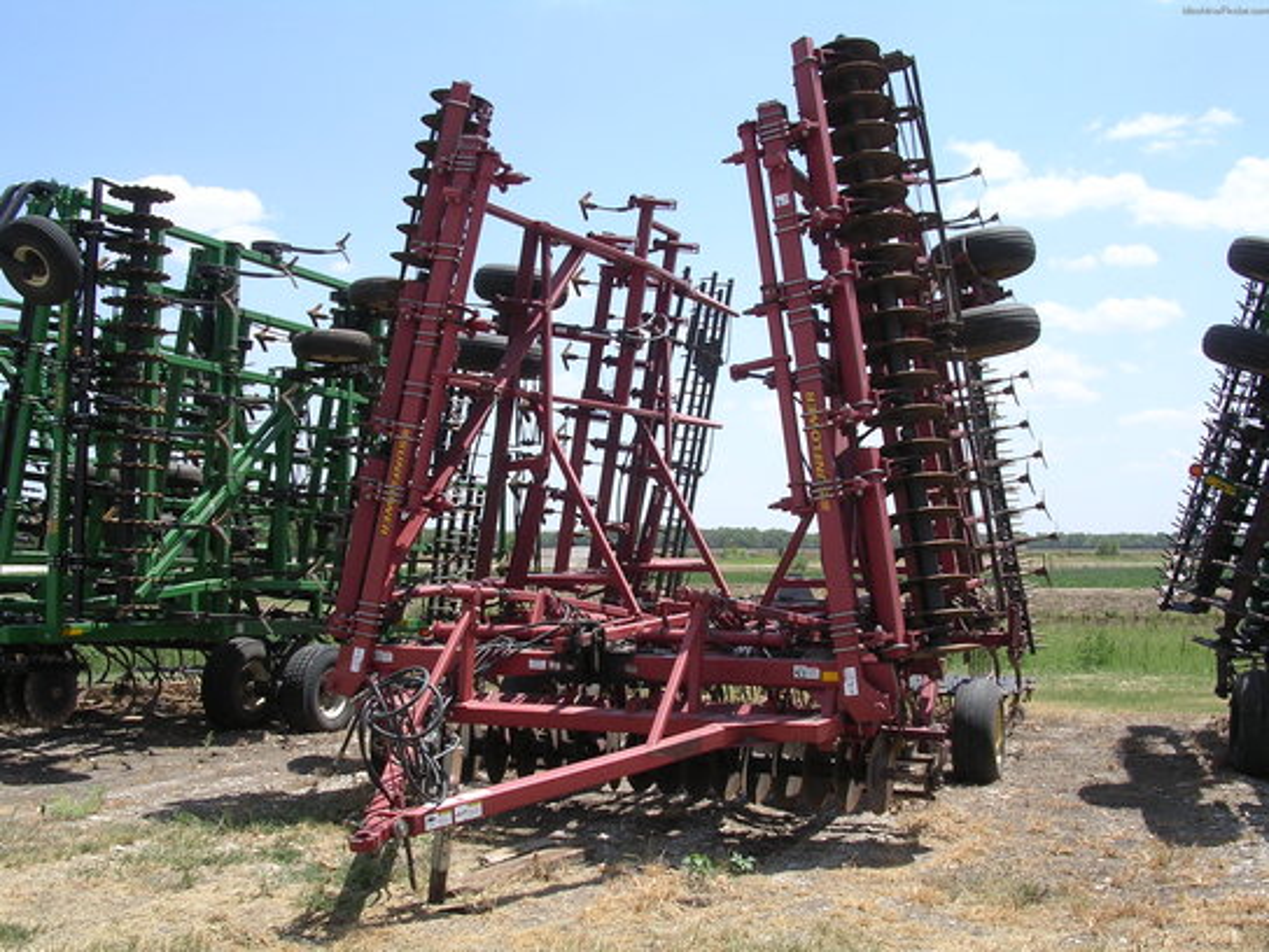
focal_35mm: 38
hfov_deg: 49.0
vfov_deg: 37.7
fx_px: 1393
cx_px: 634
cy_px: 476
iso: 100
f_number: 5.6
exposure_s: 1/227
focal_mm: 5.8
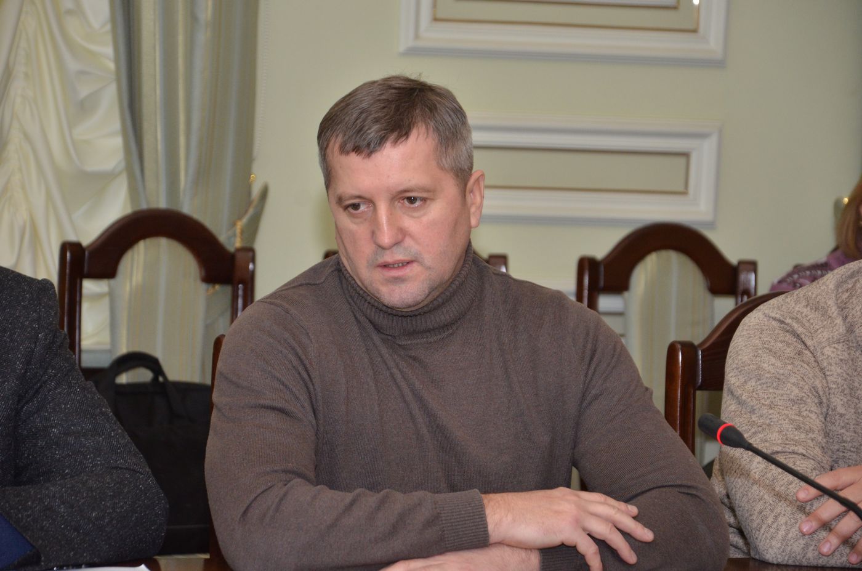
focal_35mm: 147
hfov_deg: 14.0
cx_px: 431
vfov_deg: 9.3
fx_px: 3512
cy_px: 286
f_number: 5.6
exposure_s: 1/200
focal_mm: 98
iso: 800
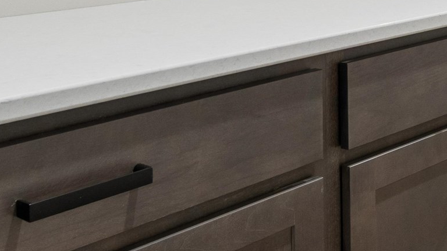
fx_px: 794
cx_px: 581
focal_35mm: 67
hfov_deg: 26.6
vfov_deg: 16.6
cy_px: -110
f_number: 10
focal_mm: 16
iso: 800
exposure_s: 1/6
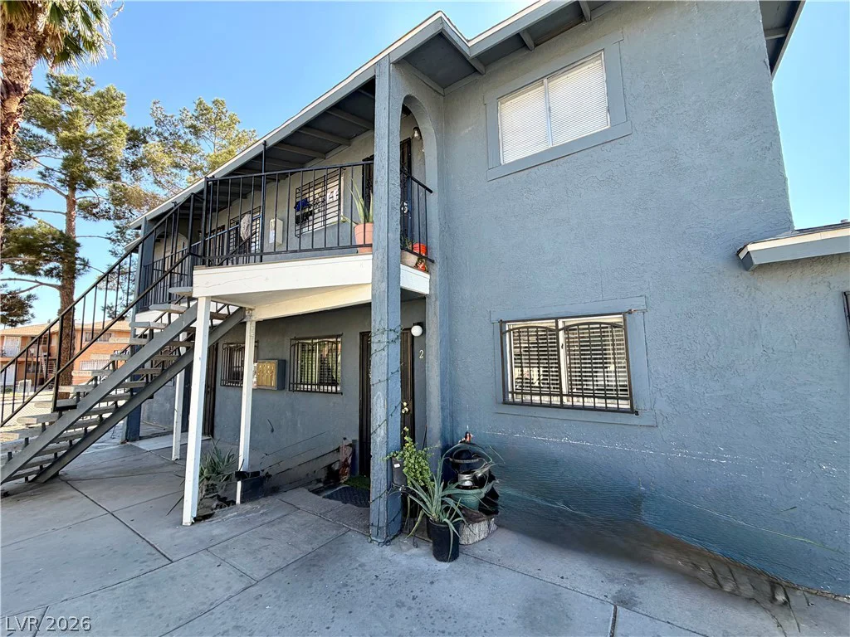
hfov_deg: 102.1
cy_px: 318
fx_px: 344
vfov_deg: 85.7
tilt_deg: +8.4
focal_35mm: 14
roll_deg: +1.6
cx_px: 425
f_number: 2.2
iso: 50
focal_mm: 2.22
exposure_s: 1/326
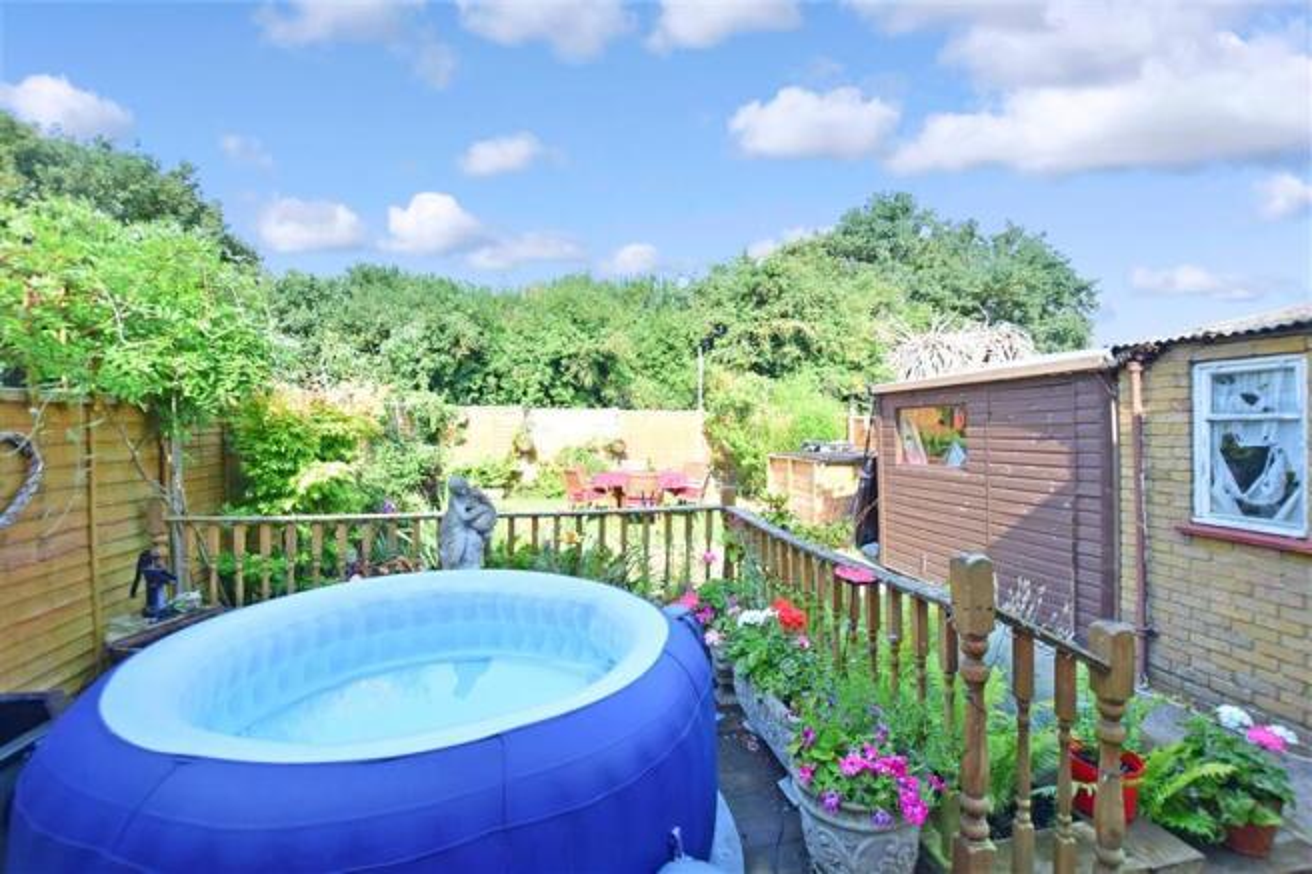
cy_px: 437
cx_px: 656
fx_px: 546
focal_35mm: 15
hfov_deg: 100.4
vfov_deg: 77.3
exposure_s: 1/200
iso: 200
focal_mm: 10
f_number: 7.1
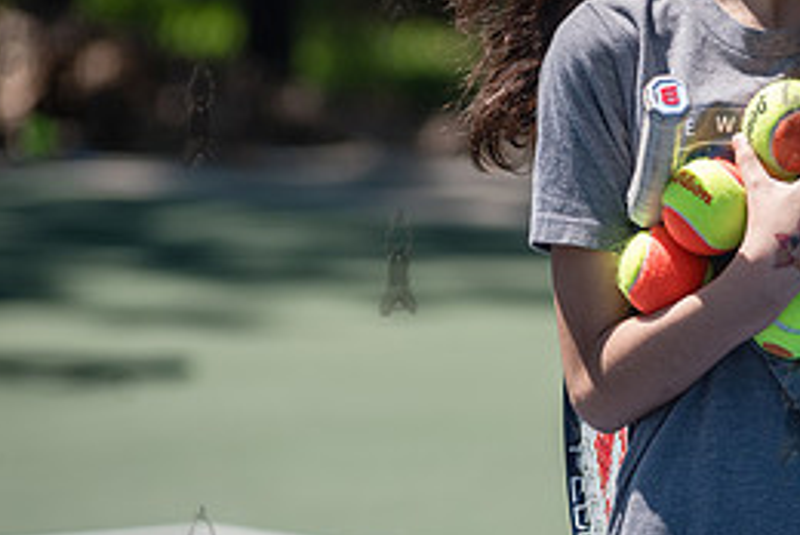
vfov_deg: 3.3
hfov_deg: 5.0
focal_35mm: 412
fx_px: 9166
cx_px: 794
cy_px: 112
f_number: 4.5
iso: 200
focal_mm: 185
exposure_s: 1/1250
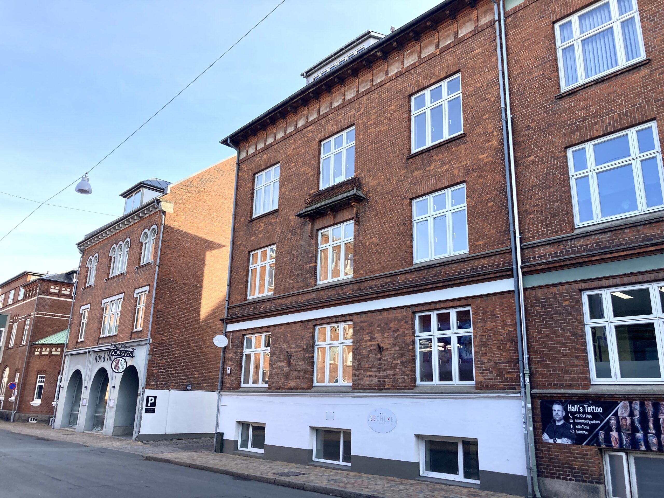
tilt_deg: +17.4
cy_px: 249
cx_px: 332
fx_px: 537
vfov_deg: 49.7
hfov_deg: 63.4
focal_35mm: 28
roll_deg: -3.0
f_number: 1.8
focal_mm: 3.99
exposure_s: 1/484
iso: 20
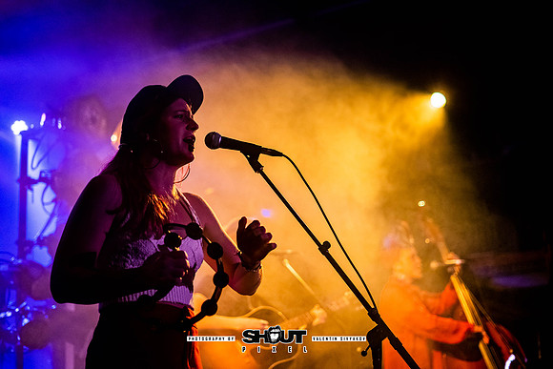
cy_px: 184
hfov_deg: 39.6
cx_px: 276
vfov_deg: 27.0
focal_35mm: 50
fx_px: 768
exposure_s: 1/320
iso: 2500
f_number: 2
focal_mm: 50
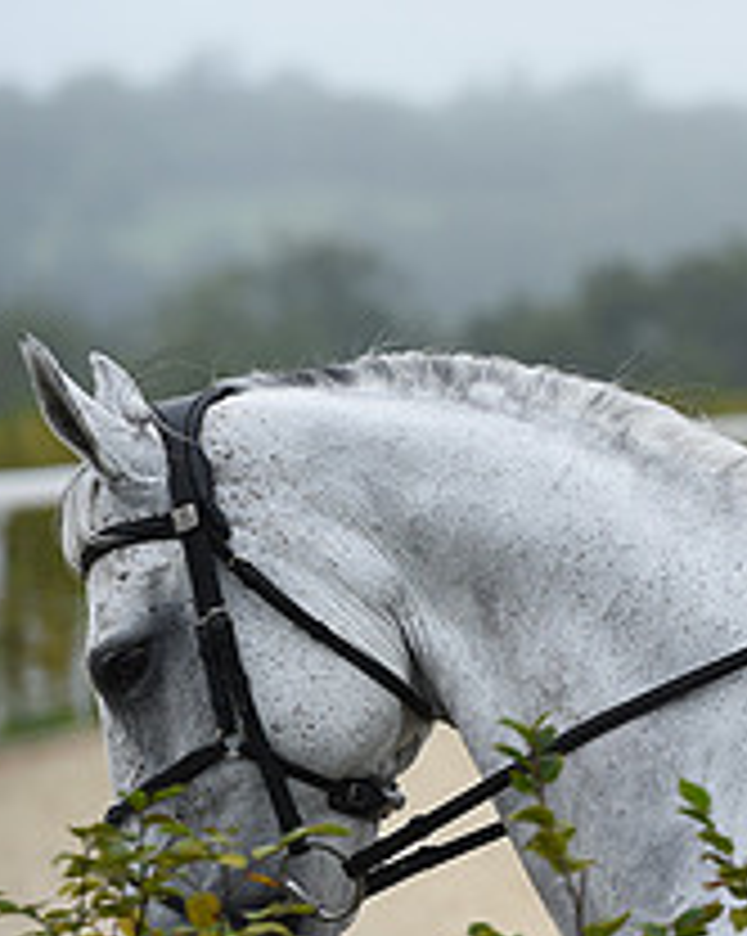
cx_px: 1269
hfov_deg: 3.8
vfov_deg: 4.8
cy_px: 279
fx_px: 11236
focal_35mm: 406
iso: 400
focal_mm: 155
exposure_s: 1/800
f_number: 5
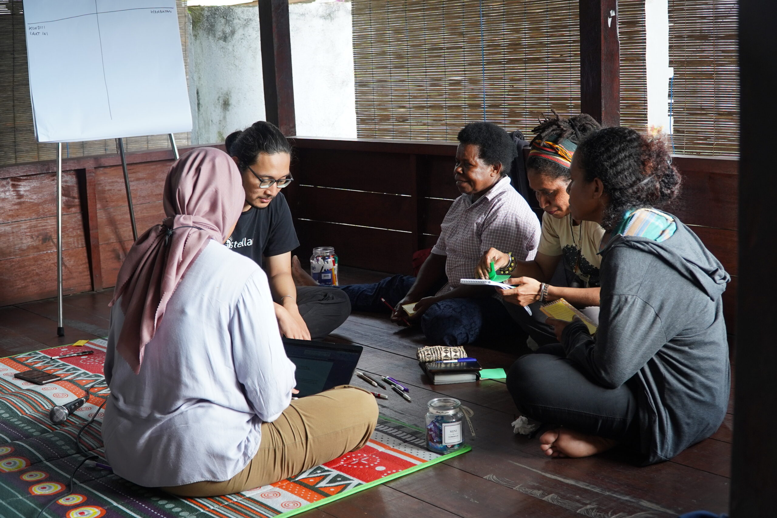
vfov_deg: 29.9
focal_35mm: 45
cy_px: 259
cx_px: 388
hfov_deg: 43.6
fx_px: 971
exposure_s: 1/60
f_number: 4
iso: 400
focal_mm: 30
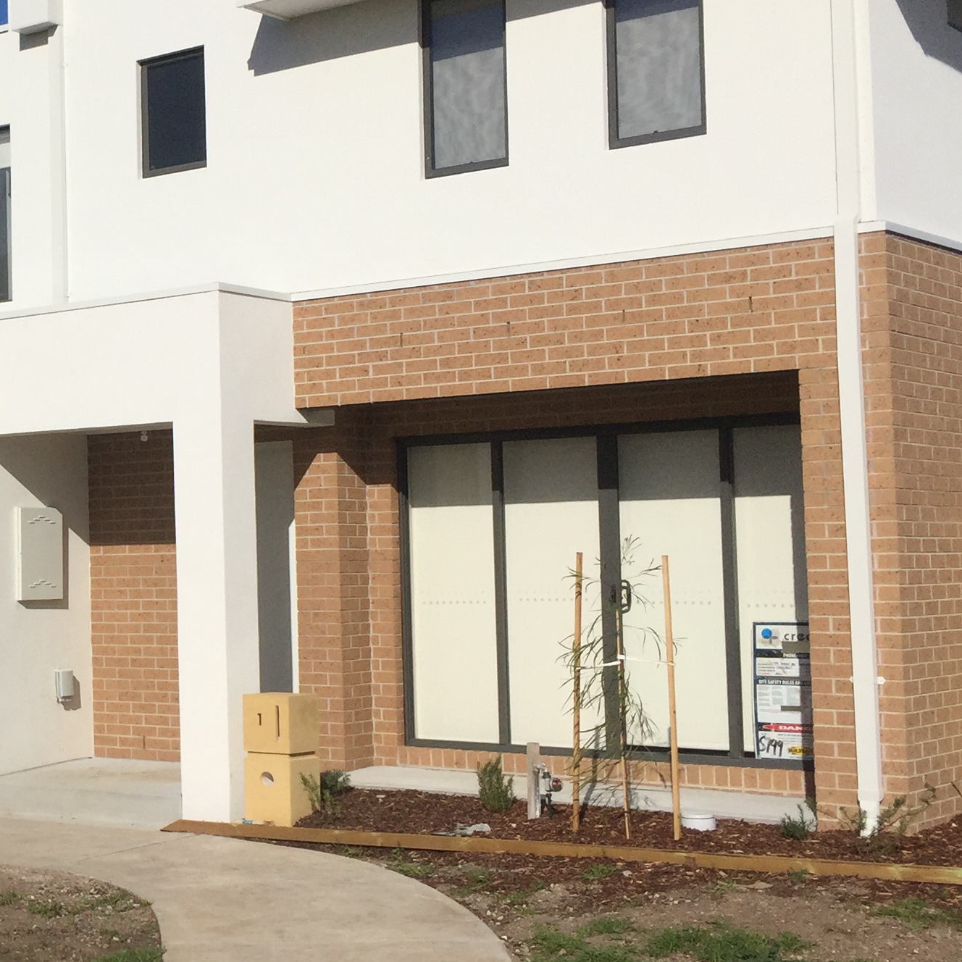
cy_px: 461
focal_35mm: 63
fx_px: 1981
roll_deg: +0.3
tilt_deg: +2.5
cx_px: -109
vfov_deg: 27.3
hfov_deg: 25.2
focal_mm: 4.15
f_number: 2.2
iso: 32
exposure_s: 1/7937
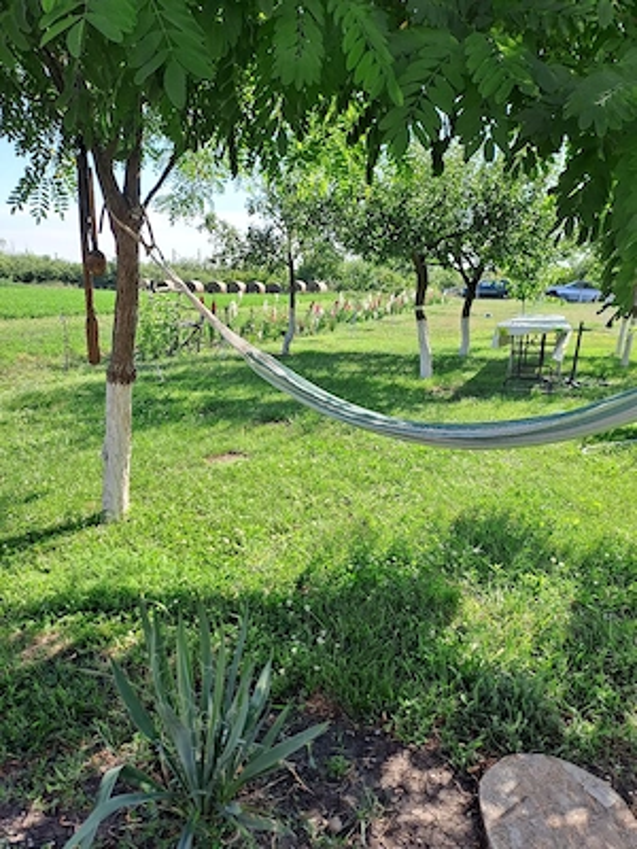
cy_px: 424
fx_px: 613
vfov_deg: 69.4
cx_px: 318
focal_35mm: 25
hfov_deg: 54.9
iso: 32
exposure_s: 1/588
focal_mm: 4.65
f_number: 1.8
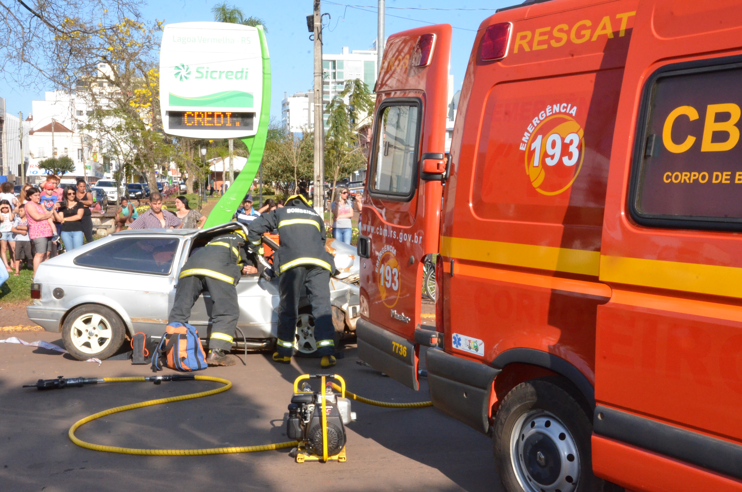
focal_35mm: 45
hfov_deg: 43.7
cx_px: 371
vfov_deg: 29.7
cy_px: 246
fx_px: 926
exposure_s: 1/250
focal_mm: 30
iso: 2500
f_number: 29
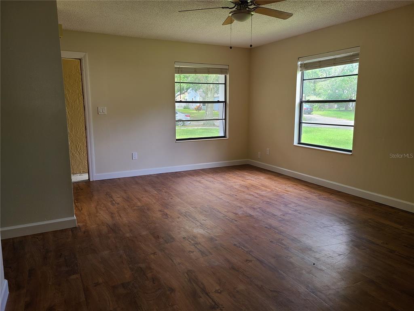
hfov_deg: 67.3
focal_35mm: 26
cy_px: 156
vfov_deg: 53.1
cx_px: 207
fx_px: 311
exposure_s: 1/60
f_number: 1.8
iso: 50
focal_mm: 5.4
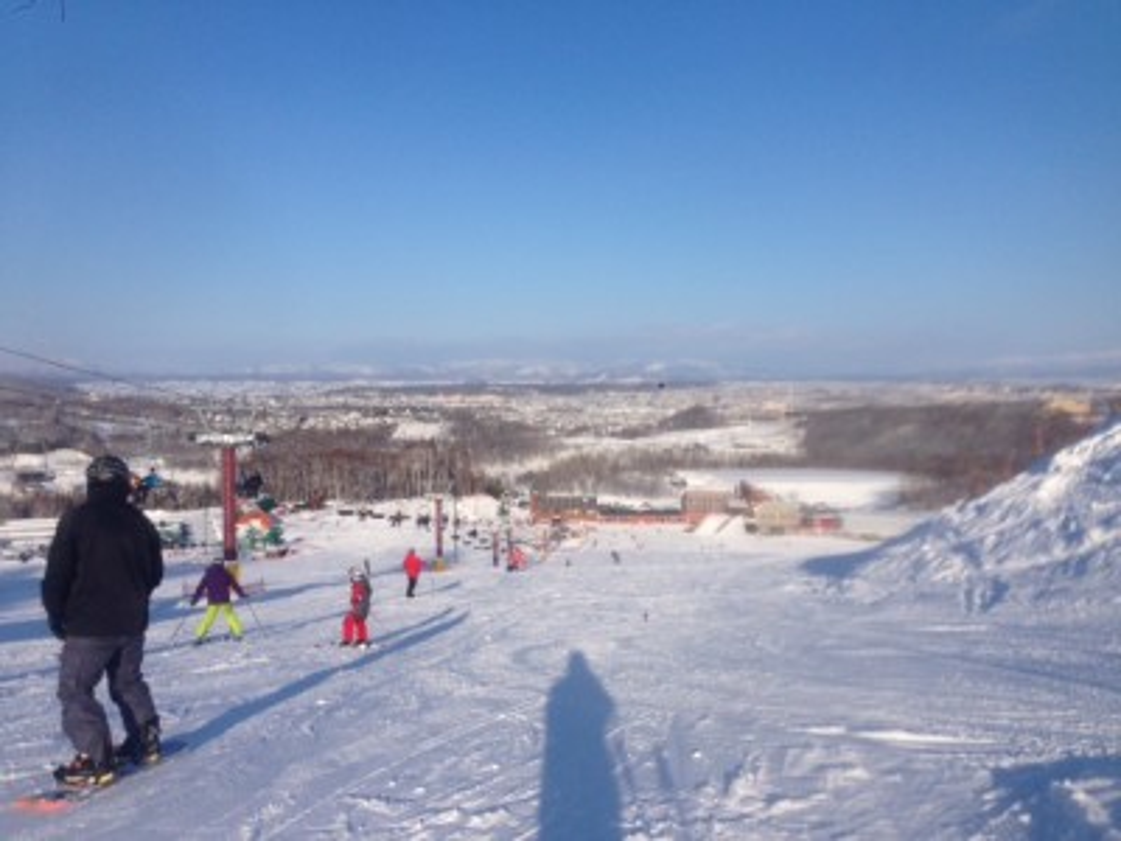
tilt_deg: -3.6
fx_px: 1069
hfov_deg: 55.4
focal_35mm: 33
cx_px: 560
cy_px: 420
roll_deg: -0.6
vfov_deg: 42.9
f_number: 2.4
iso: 50
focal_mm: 4.12
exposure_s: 1/2710
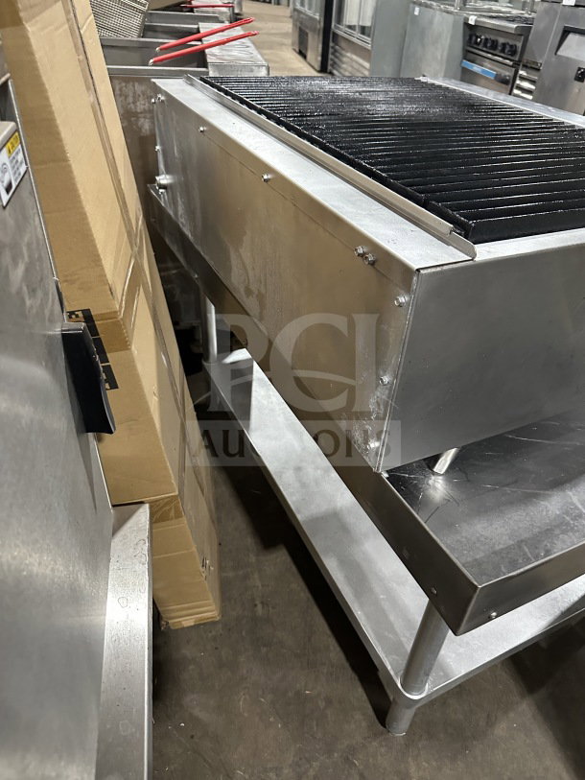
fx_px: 541
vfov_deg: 71.6
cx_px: 292
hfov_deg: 56.8
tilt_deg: -36.8
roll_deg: -4.6
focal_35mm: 24
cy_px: 390
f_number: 1.78
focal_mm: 6.86
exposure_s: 1/60
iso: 500
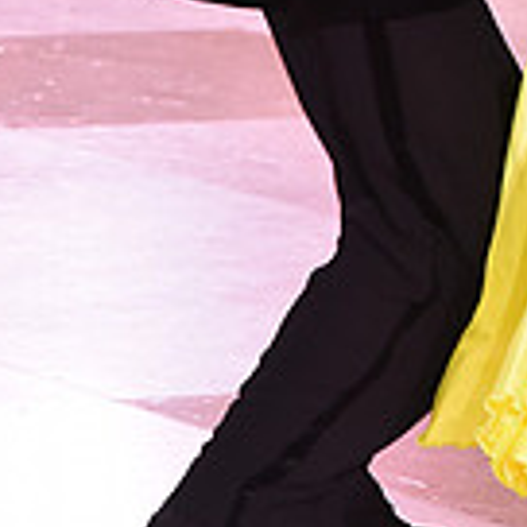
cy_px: -294
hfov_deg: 4.6
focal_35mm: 382
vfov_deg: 4.6
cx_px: 665
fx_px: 6580
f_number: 6.3
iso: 2500
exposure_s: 1/320
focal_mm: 105
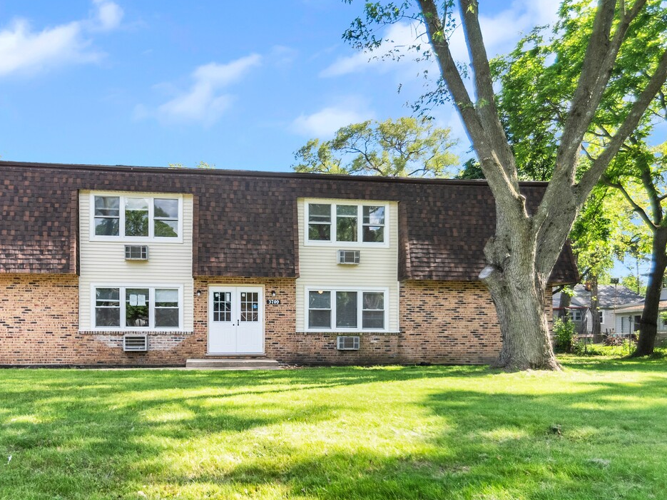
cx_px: 264
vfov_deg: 53.9
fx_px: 482
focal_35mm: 25
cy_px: 330
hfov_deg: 68.6
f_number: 8
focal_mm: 10
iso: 400
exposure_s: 1/1600
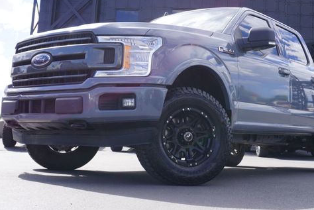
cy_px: 69
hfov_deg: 39.0
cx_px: 178
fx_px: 442
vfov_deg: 26.5
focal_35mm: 51
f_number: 8
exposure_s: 1/100
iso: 100
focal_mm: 25
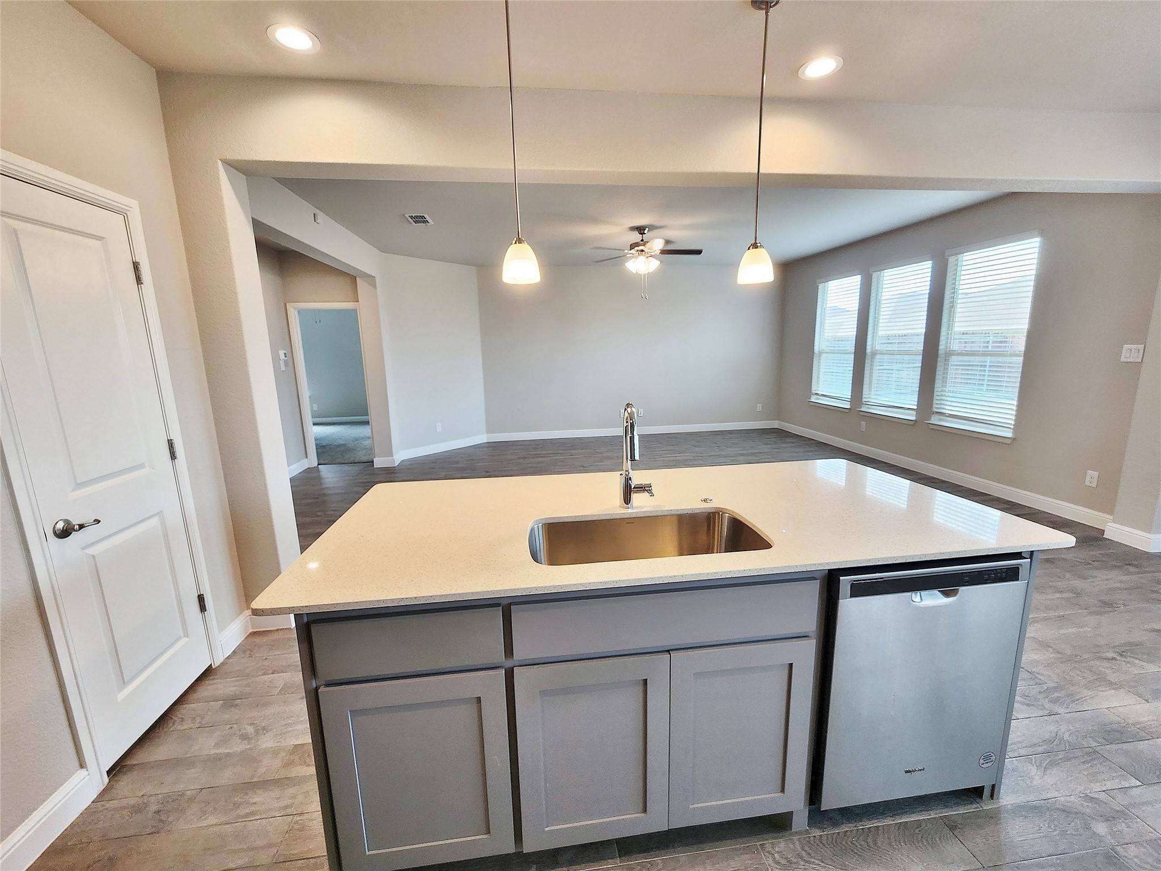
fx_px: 436
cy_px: 436
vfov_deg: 89.9
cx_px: 580
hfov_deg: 106.2
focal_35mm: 13
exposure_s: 1/60
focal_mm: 2.2
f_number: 2.2
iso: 80
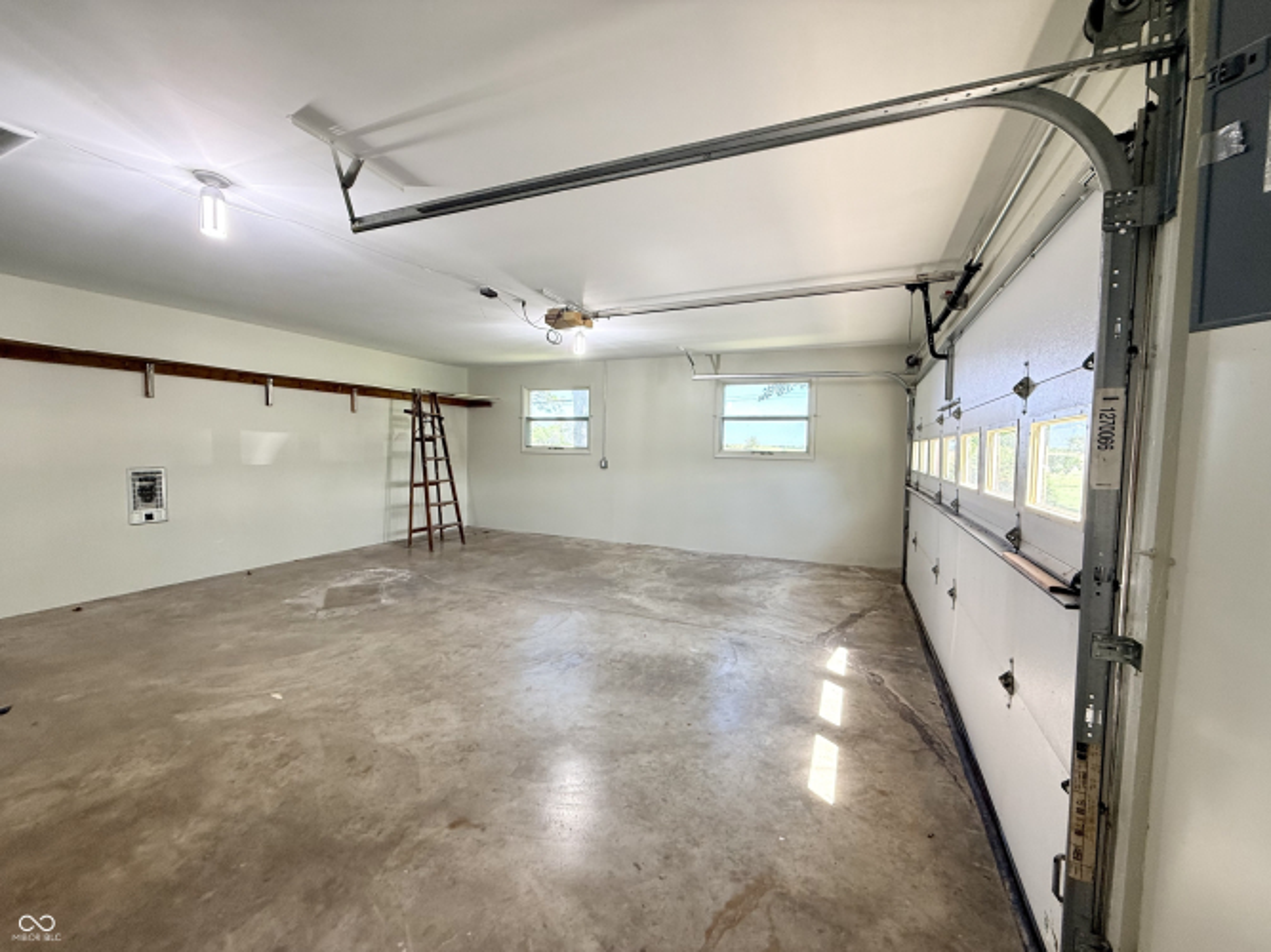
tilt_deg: -4.6
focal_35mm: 14
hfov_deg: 102.1
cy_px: 476
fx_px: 514
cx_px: 636
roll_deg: -1.0
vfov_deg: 85.7
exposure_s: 1/99
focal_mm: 2.22
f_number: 2.2
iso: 100
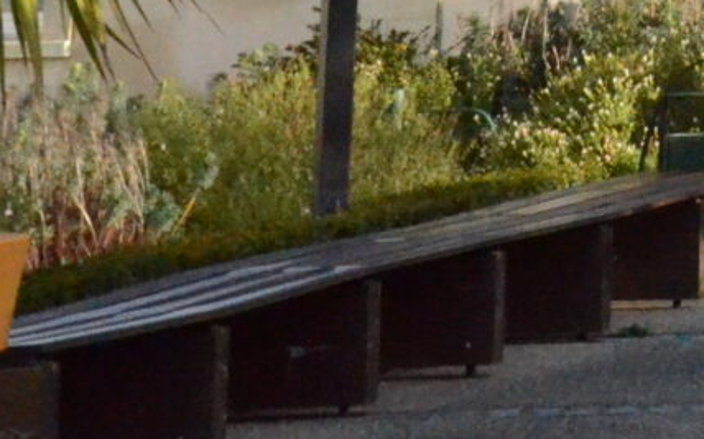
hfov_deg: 7.1
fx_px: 5254
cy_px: -715
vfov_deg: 4.6
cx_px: 1906
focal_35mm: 274
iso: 5000
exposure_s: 1/8000
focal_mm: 30
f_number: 5.6
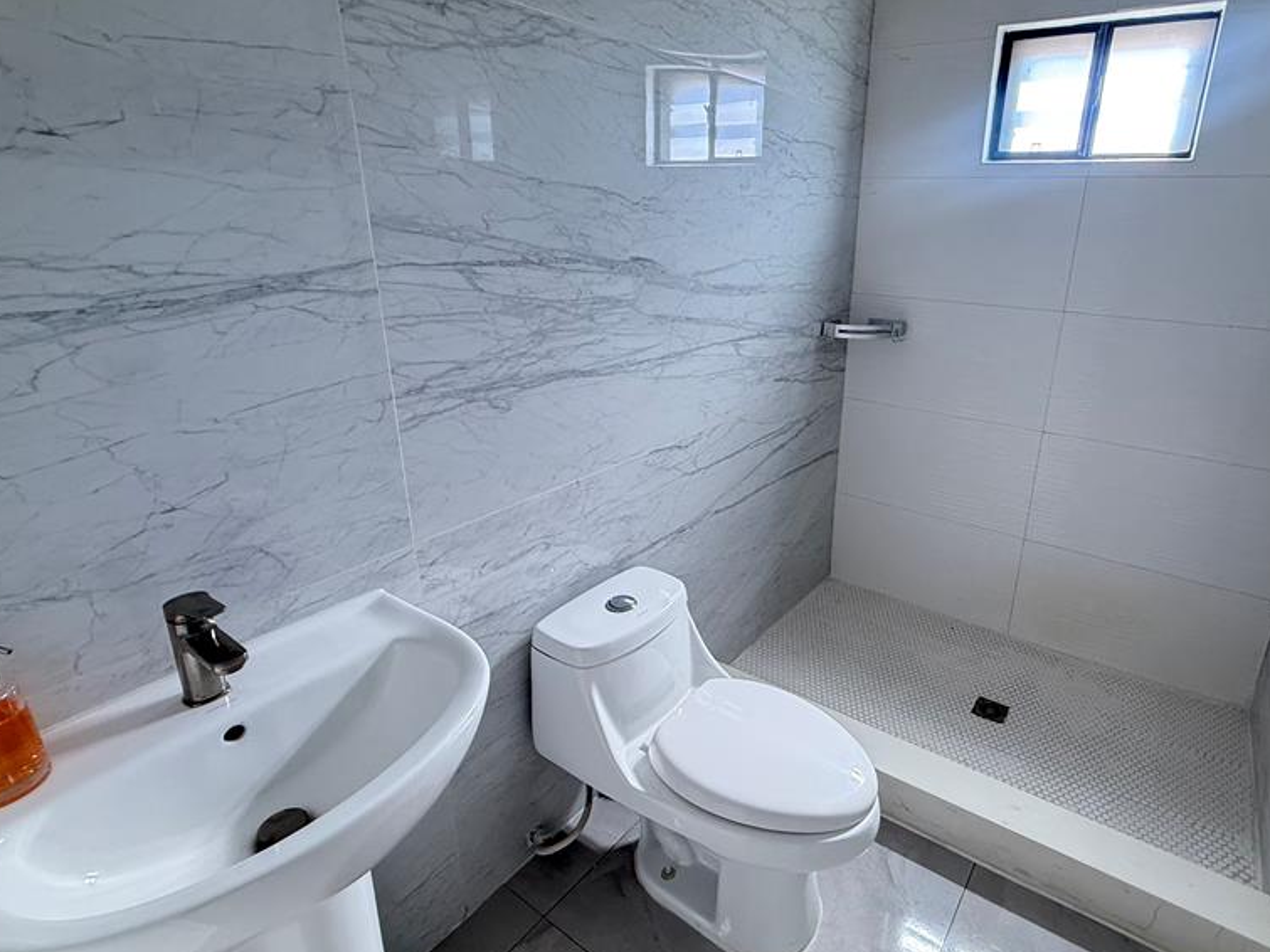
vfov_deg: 68.6
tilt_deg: -17.2
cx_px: 755
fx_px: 697
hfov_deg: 83.7
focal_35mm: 19
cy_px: 452
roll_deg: -1.9
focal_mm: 2.22
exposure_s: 1/120
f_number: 2.2
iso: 250
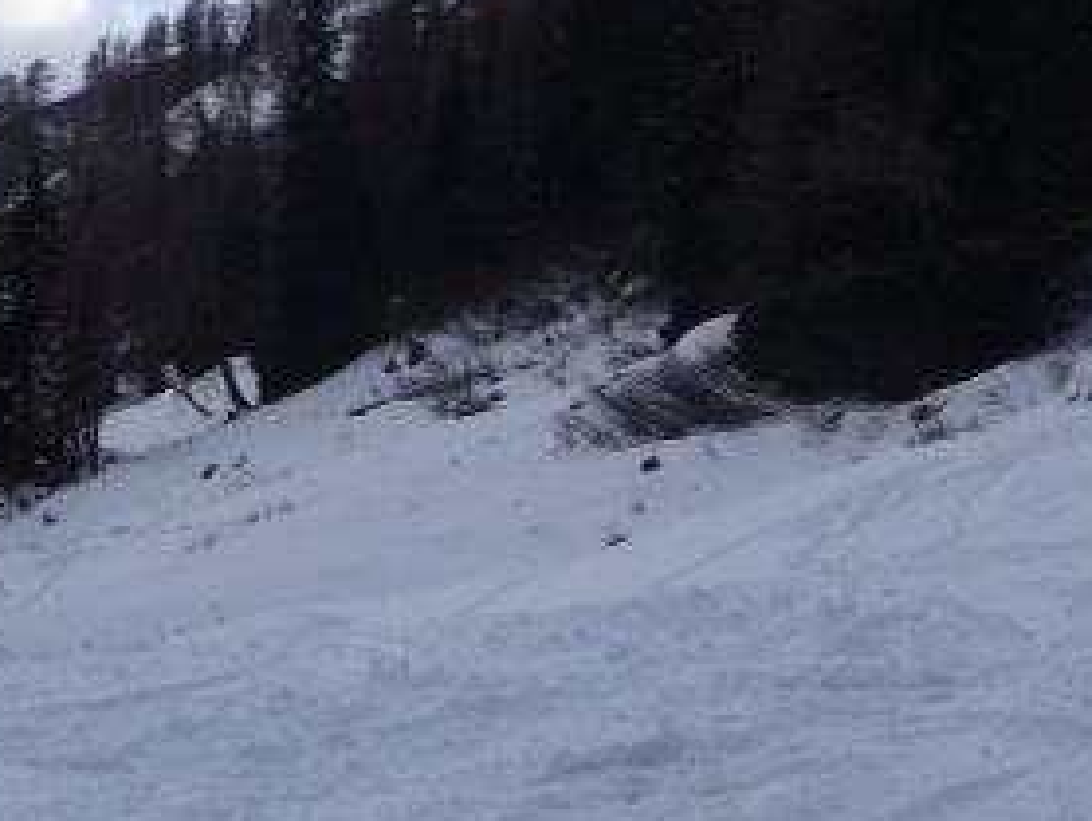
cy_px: 271
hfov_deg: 19.1
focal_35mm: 103
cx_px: 507
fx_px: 3252
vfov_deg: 14.4
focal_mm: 4.7
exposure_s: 1/640
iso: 100
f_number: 3.3
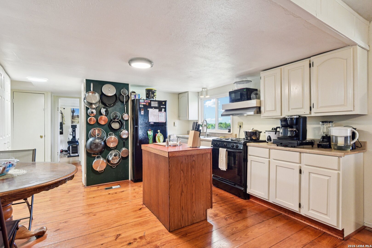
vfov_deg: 67.4
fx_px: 186
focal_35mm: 18
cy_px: 124
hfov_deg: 90.0
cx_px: 186
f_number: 8
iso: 3600
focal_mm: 18
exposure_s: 1/20
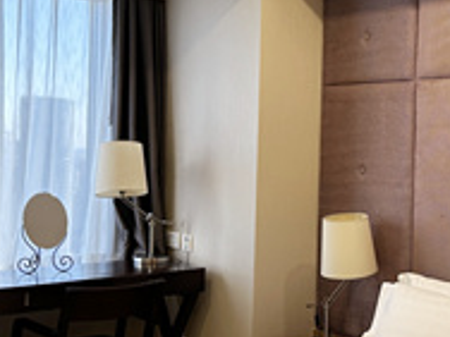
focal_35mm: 64
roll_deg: -1.5
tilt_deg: +0.4
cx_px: 311
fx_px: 832
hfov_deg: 30.0
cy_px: 142
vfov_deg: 22.9
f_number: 1.78
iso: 100
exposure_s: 1/100
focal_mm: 6.86
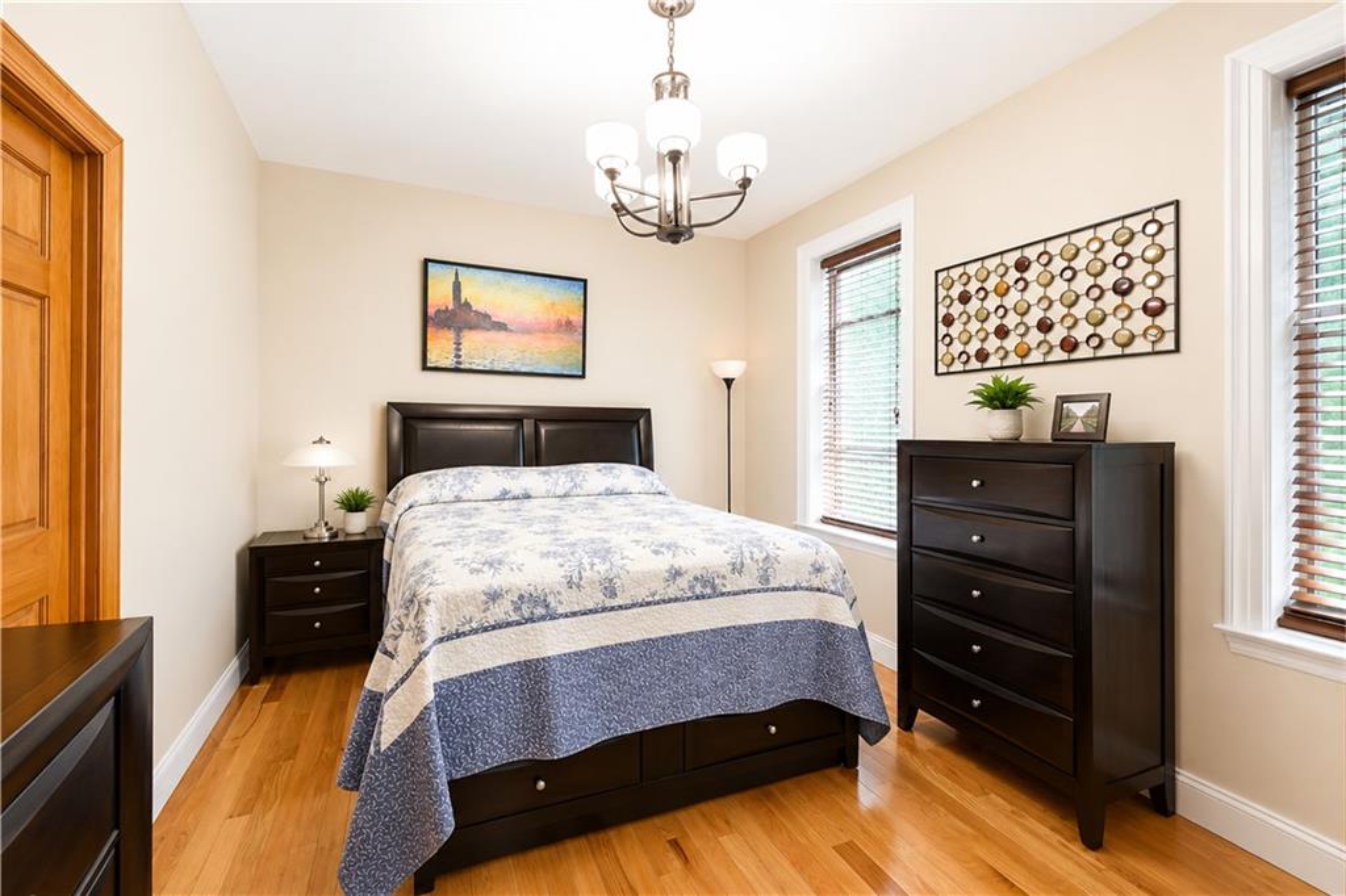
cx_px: 673
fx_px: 561
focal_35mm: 15
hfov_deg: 100.4
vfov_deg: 77.3
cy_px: 448
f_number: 5.6
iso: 2000
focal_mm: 10
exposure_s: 1/40
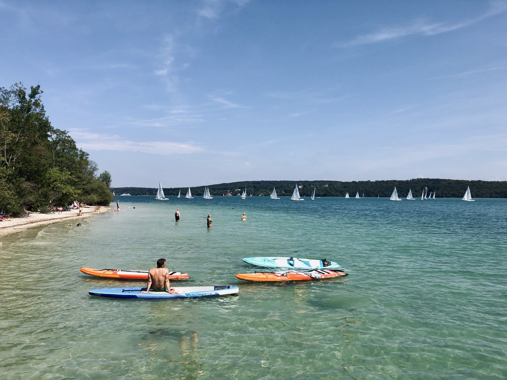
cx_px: 254
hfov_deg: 63.4
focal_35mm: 28
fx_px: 410
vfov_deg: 49.7
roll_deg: -0.3
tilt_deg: +1.5
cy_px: 190
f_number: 1.8
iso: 20
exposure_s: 1/2558
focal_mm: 3.99
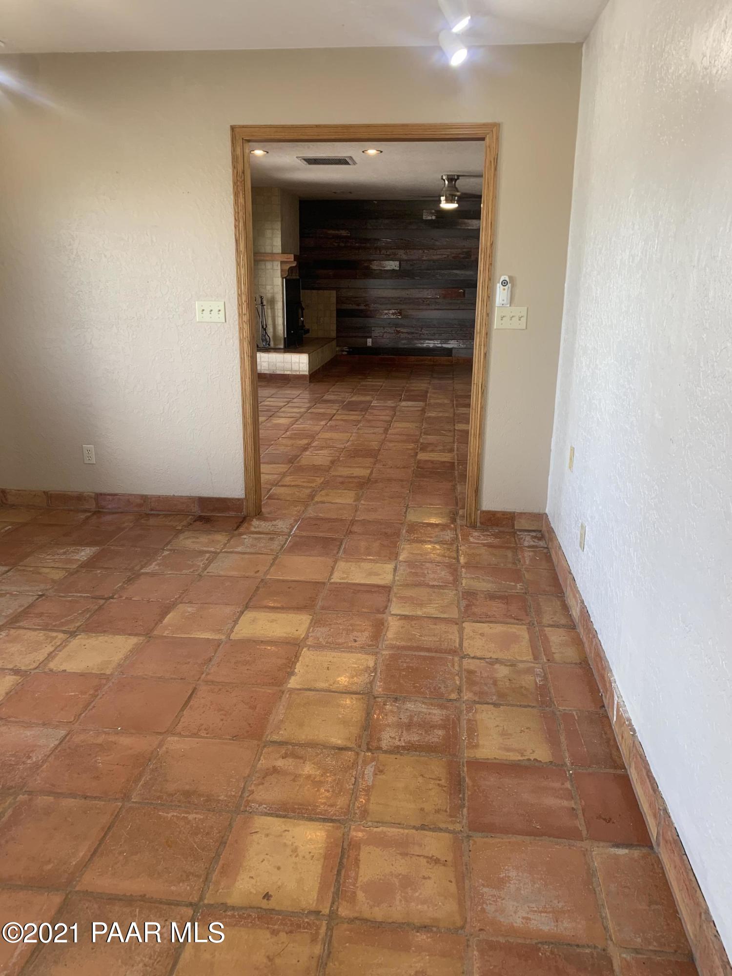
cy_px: 488
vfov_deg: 67.3
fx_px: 733
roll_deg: -2.2
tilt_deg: -15.4
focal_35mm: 26
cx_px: 366
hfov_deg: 53.1
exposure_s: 1/60
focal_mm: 4.25
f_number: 1.8
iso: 64
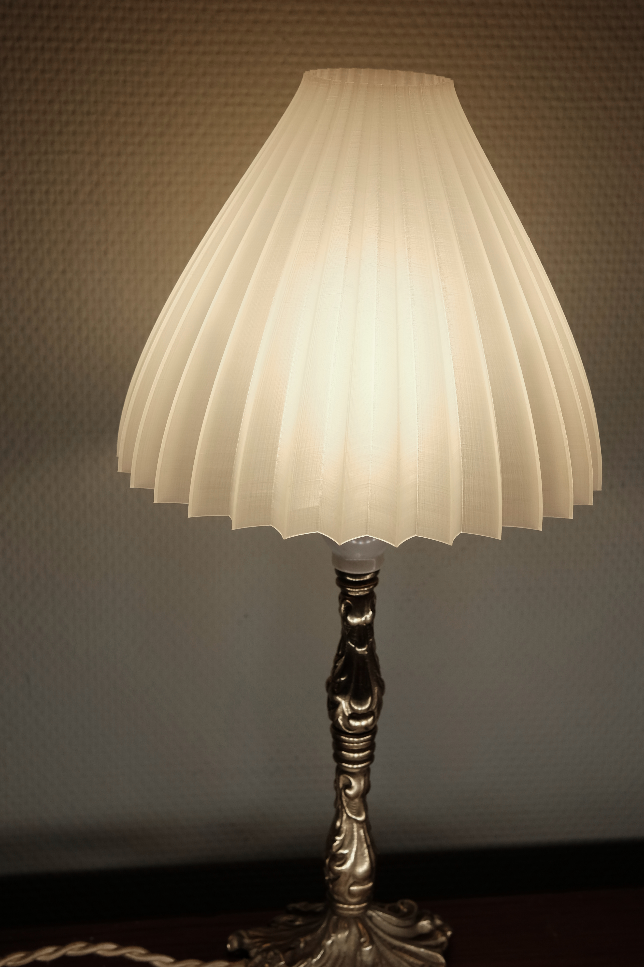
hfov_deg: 20.6
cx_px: 358
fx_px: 1771
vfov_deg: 30.5
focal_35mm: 66
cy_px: 537
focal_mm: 35
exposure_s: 1/240
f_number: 5.6
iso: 400
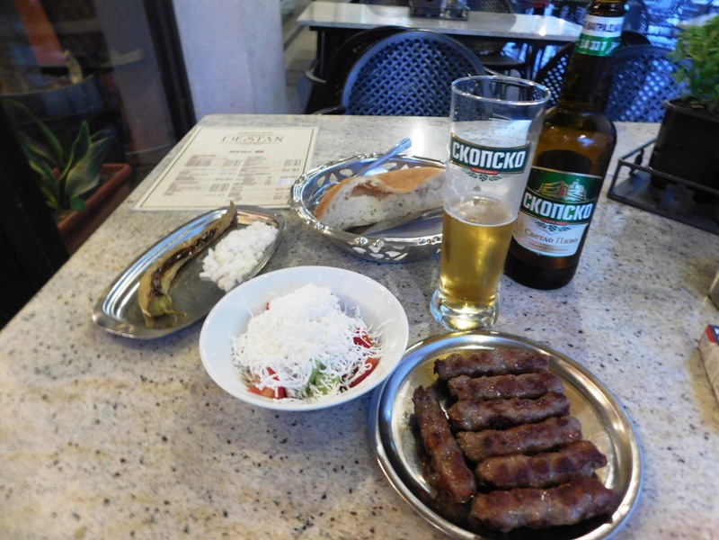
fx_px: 478
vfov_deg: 58.9
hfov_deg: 73.9
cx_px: 360
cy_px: 270
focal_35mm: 23
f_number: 3
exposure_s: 1/10
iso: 400
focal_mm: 4
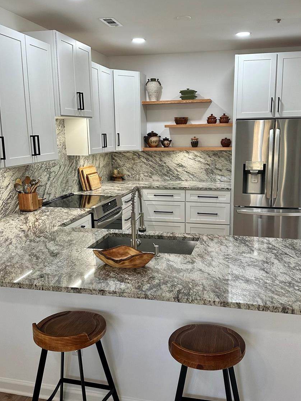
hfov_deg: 42.9
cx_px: 161
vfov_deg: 55.3
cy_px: 206
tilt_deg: -10.4
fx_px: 383
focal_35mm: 33
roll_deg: -0.3
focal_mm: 6.86
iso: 160
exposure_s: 1/120
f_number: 1.78
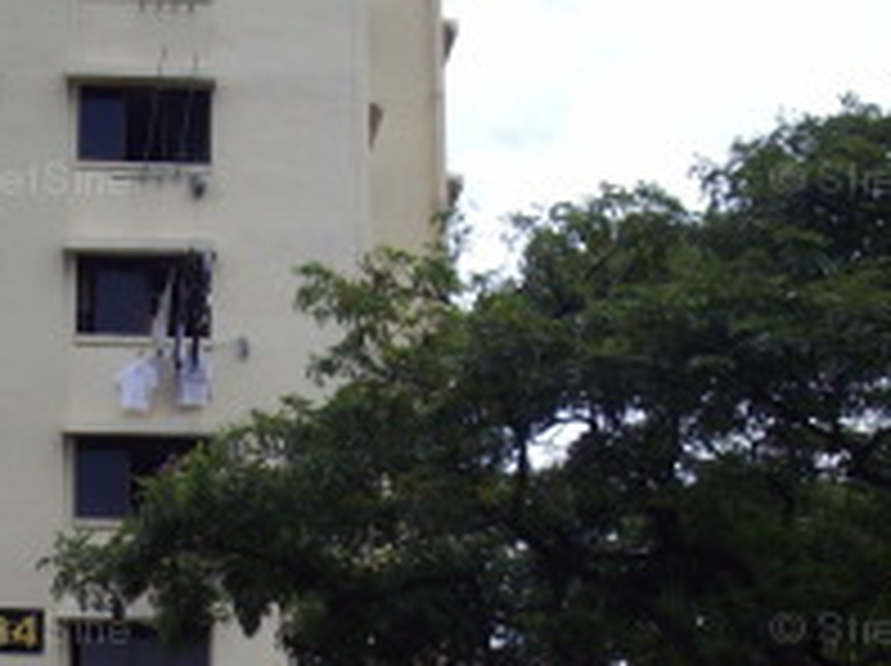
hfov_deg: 19.0
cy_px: 634
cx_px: 207
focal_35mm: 103
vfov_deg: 14.2
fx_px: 2648
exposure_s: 1/400
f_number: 5.6
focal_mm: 6.2
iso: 80
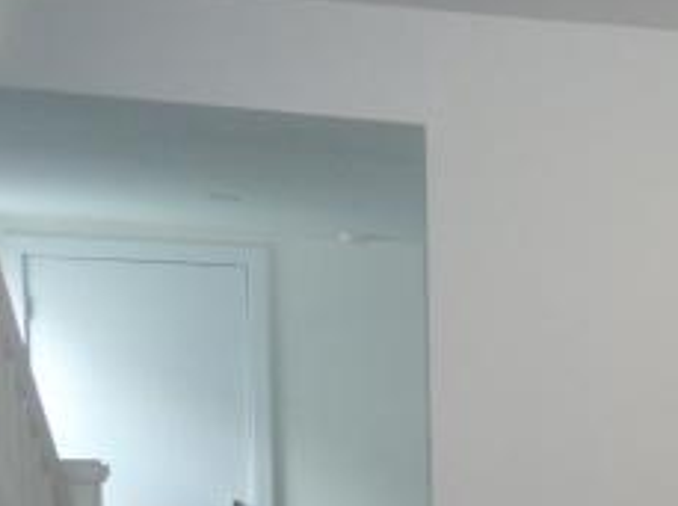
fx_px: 1369
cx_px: 802
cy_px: 627
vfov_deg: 19.6
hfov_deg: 25.2
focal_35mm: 70
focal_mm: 4.1
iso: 250
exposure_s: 1/30
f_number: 3.3
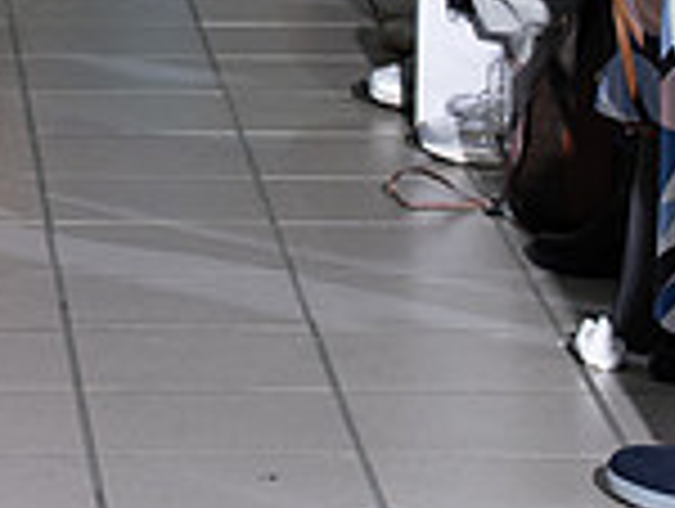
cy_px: -303
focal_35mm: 260
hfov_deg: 7.4
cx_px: -495
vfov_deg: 5.7
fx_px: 5078
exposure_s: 1/160
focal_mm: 70
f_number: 5.6
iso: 1250
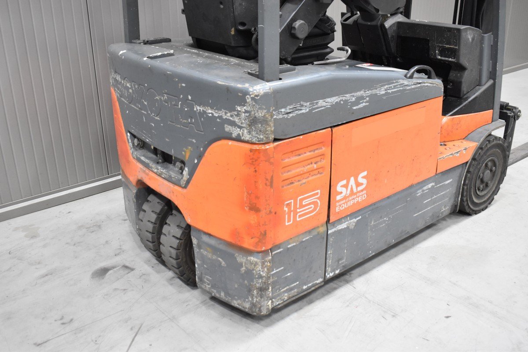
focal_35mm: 36
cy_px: 176
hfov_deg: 53.1
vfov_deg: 36.9
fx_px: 528
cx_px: 264
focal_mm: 24
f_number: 4.5
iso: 1600
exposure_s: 1/25
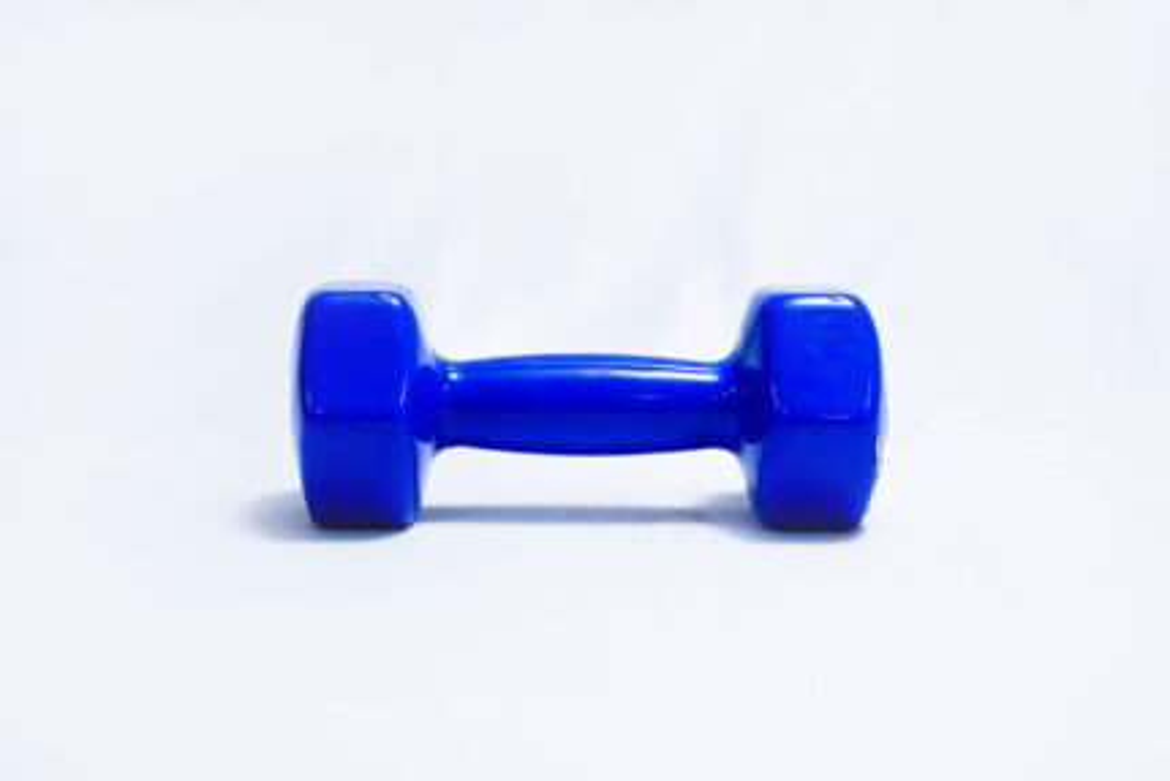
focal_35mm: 70
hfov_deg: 28.8
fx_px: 2276
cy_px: 390
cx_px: 585
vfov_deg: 19.5
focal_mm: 70
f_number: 9
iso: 3200
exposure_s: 1/160
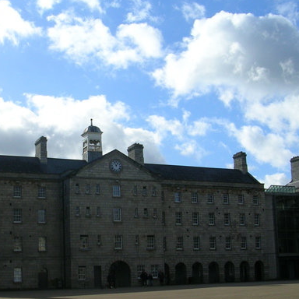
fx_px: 547
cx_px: 91
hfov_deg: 30.3
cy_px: 184
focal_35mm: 56
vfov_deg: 30.5
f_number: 5.6
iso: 50
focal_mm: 5.8
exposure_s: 1/440
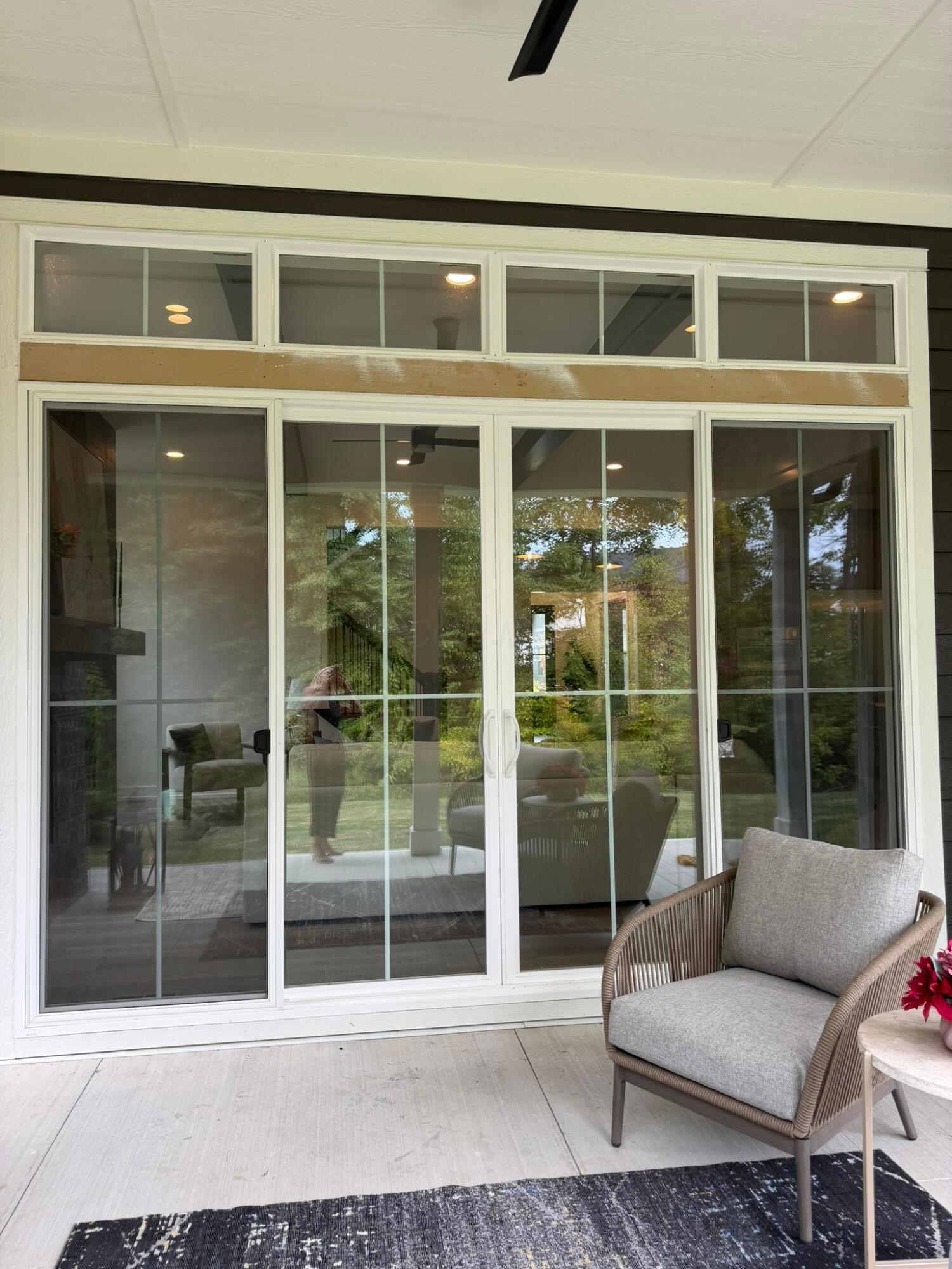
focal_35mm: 24
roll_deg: +0.4
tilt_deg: +1.9
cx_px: 476
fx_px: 880
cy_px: 634
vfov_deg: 71.6
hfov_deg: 56.8
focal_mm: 6.76
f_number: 1.78
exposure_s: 1/181
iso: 64
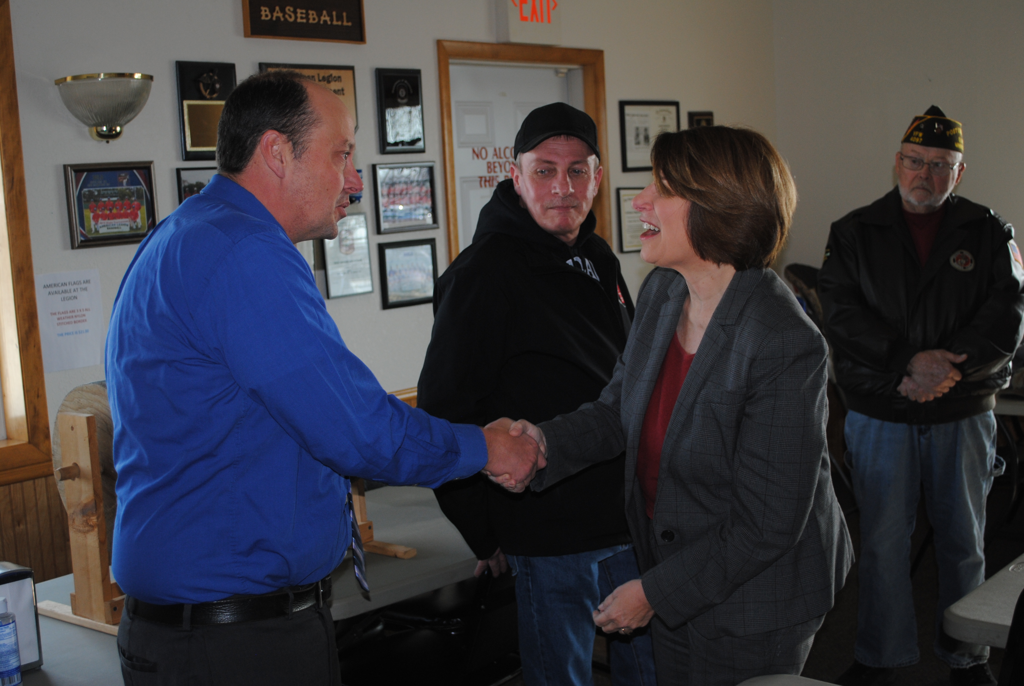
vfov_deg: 28.2
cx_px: 512
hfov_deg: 41.1
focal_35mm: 48
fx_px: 1367
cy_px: 343
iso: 200
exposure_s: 1/60
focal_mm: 32
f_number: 4.8
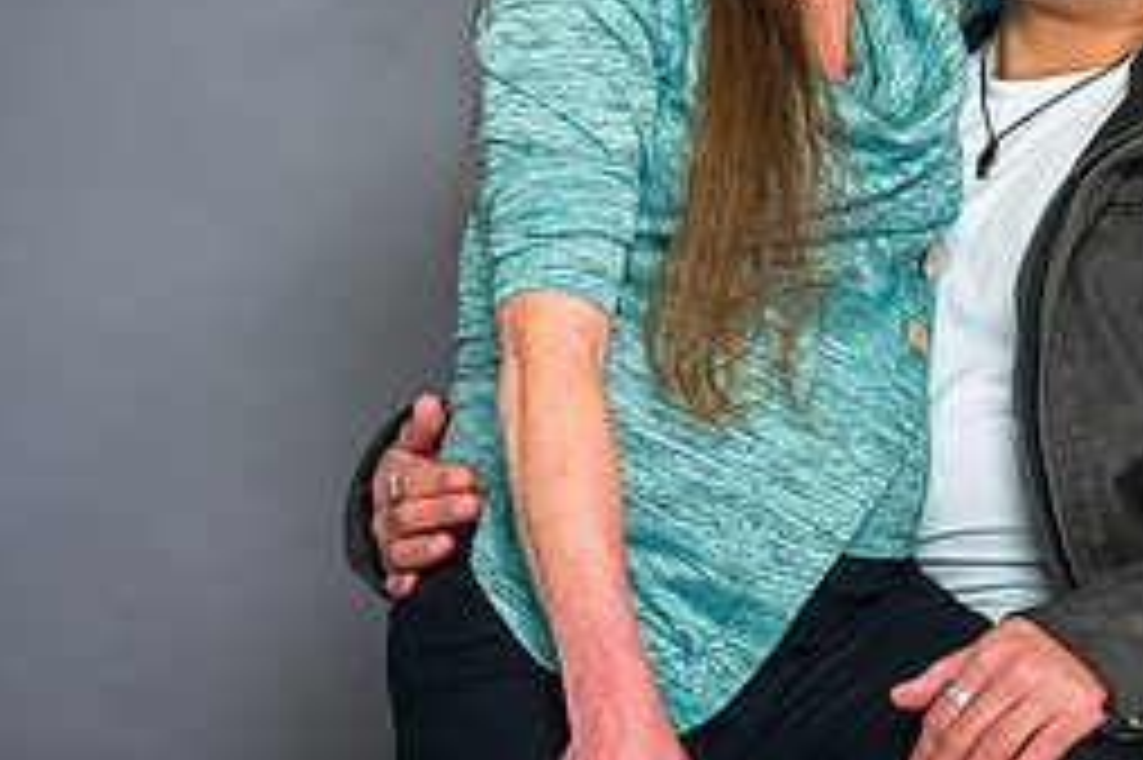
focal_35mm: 114
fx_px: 3617
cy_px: 337
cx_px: 936
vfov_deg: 12.0
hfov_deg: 17.8
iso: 200
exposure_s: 1/100
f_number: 5.6
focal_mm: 50
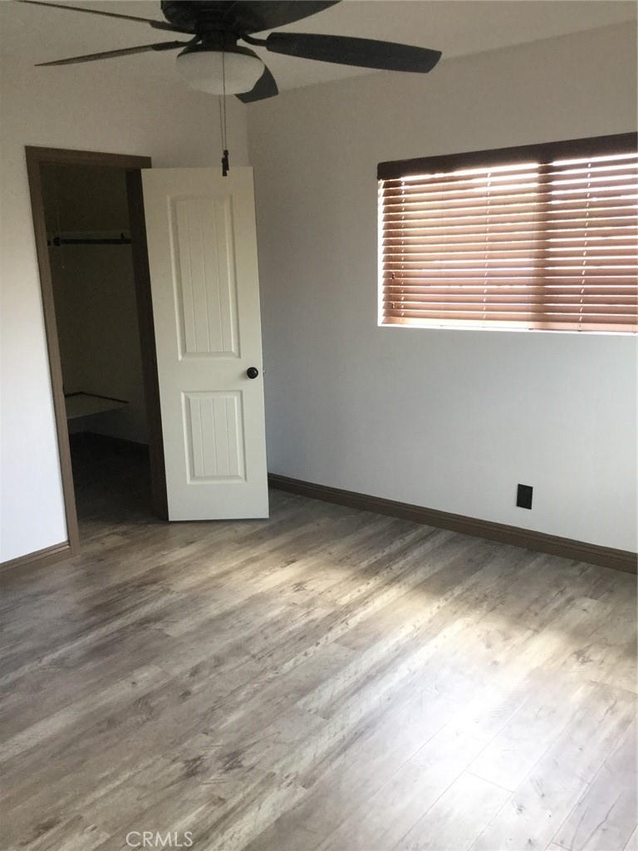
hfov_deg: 45.4
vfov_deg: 58.4
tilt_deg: -13.5
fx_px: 762
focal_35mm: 31
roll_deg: +1.0
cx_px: 319
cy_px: 426
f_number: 2.4
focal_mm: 3.3
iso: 50
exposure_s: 1/30
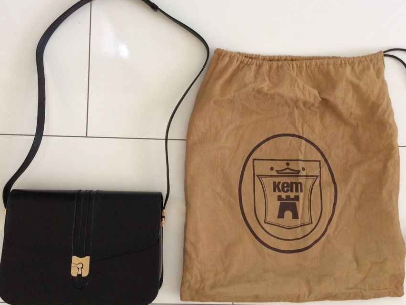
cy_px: 150
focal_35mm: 34
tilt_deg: -86.2
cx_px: 208
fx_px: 399
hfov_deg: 53.9
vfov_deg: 41.8
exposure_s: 1/33
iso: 250
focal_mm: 4.15
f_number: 2.2
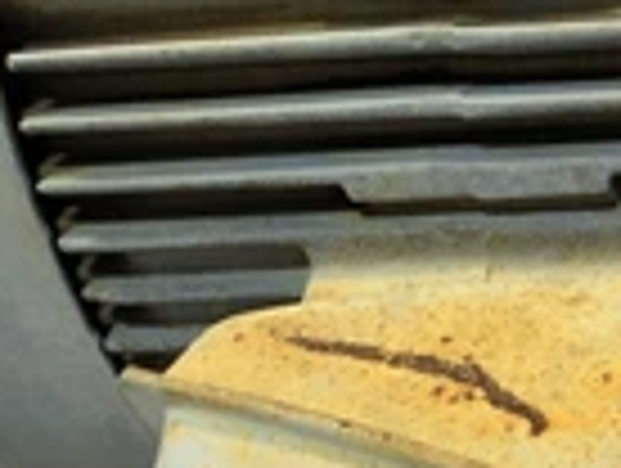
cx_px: 886
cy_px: 490
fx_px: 1456
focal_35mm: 81
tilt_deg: -76.6
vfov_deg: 17.7
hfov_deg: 21.0
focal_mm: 4
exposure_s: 1/120
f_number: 1.8
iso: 40
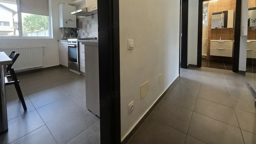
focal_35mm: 15
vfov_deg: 68.0
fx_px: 102
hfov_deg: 103.0
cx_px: 125
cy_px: 45
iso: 400
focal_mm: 2.2
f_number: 1.9
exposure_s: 1/100
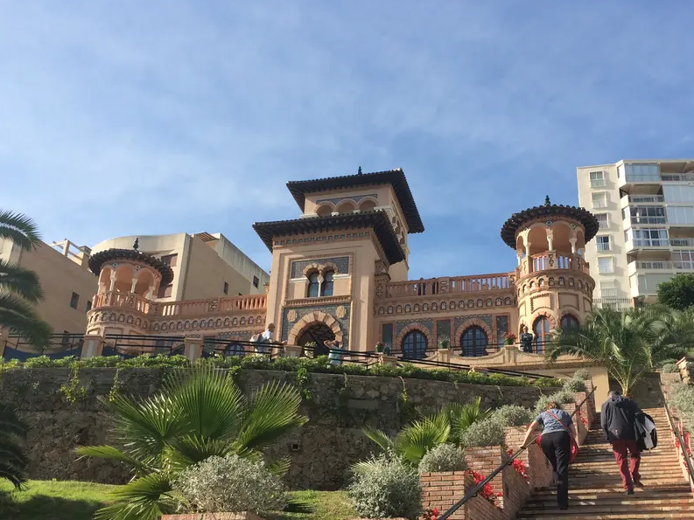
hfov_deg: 47.8
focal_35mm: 39
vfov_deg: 36.7
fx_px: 782
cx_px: 365
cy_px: 310
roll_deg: -2.6
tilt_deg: +24.7
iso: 32
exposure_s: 1/1580
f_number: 2.2
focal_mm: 4.15
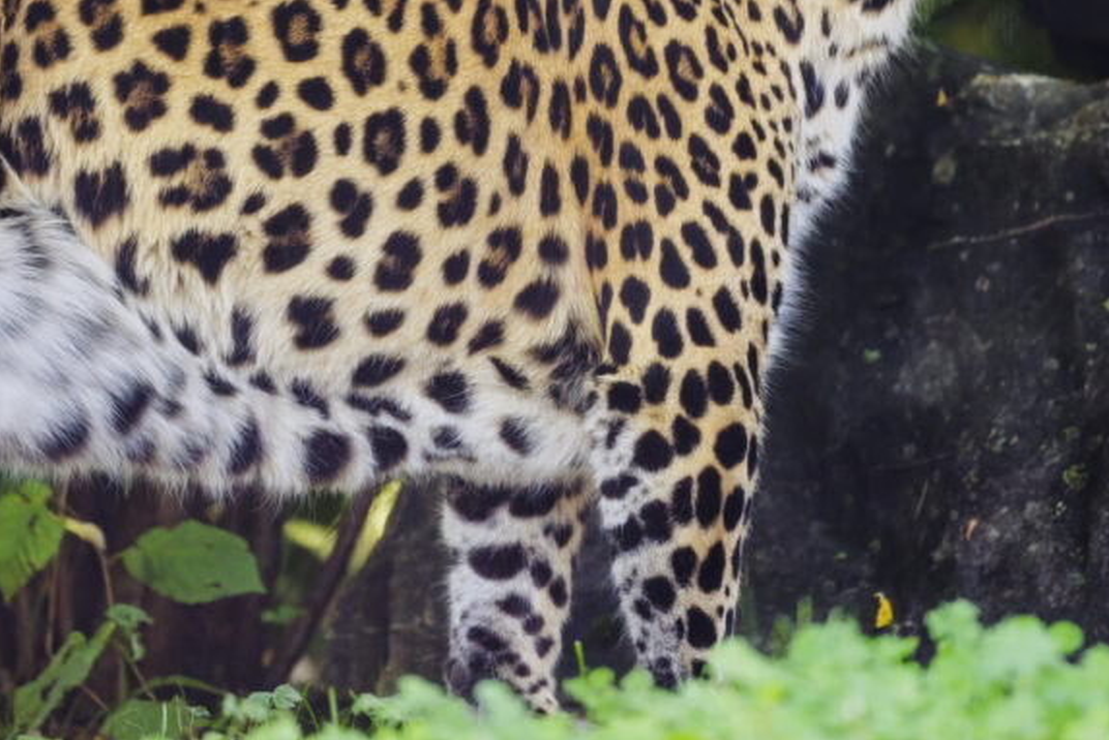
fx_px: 19806
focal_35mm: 643
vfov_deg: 2.1
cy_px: 133
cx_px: 463
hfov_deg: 3.2
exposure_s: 1/640
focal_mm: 360
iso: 1600
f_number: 4.5
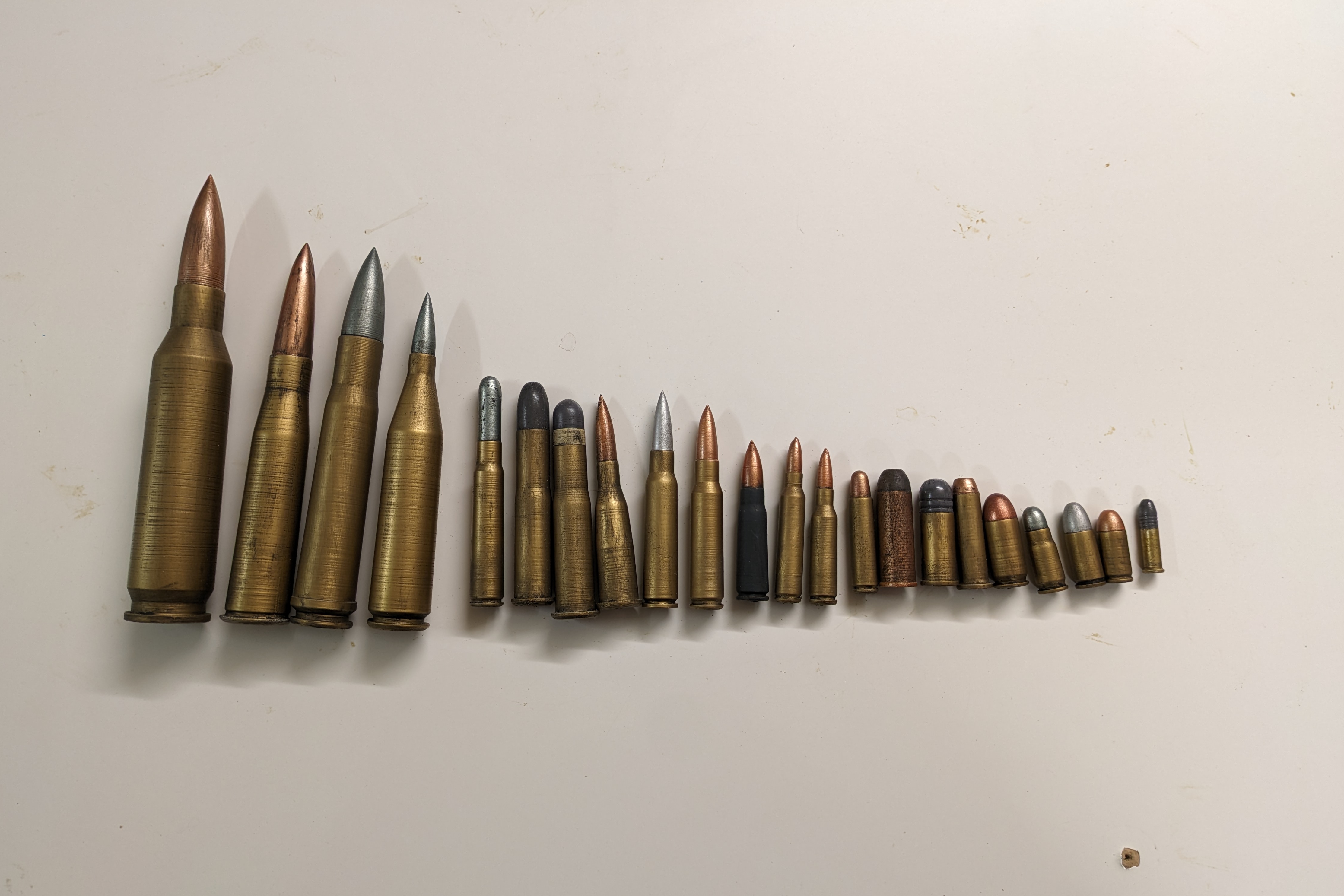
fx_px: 1008
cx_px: 653
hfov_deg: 67.4
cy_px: 448
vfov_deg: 47.9
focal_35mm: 27
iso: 97
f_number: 1.89
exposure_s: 1/25
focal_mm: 5.43
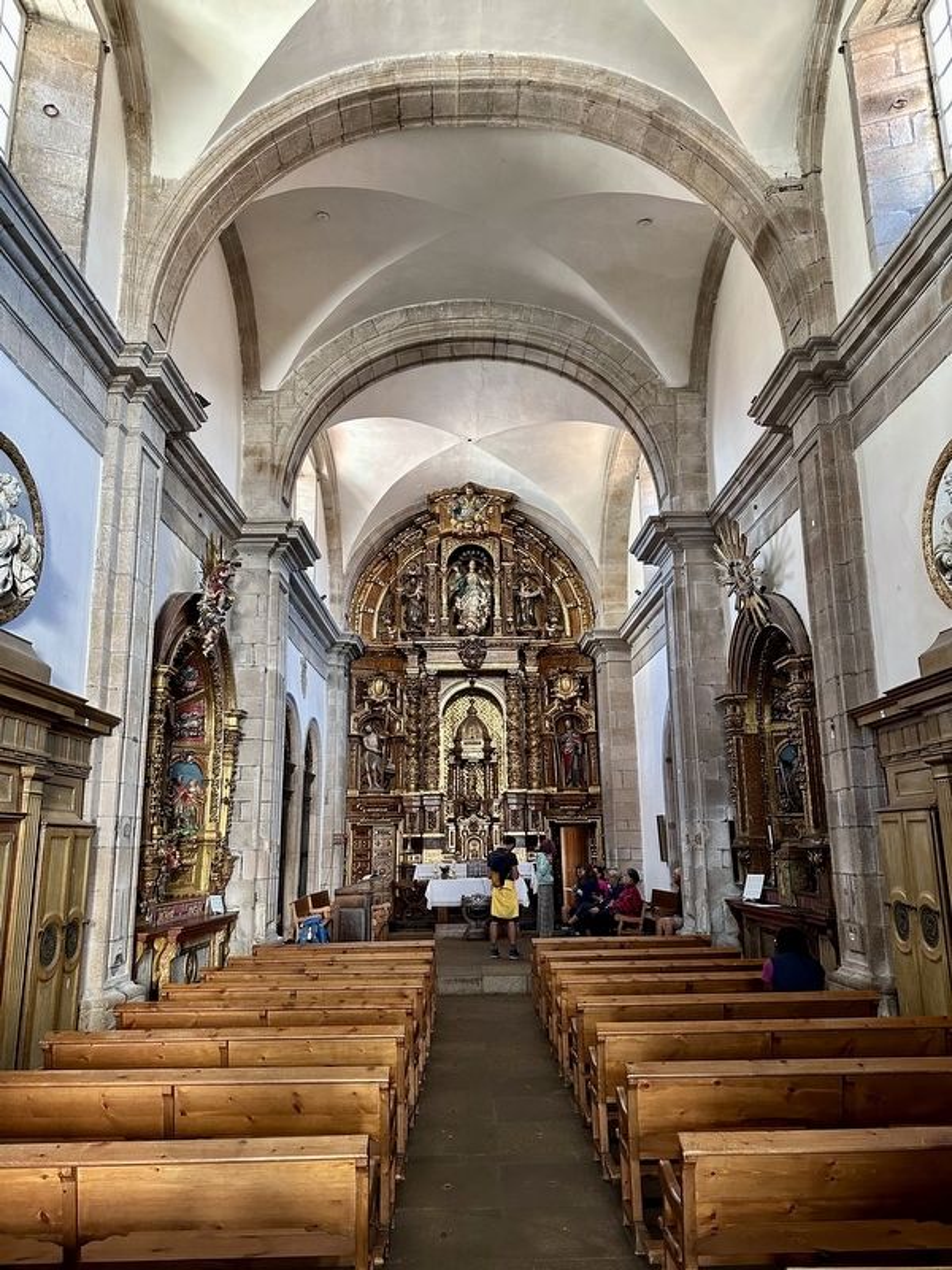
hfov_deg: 56.8
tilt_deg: +14.1
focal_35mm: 24
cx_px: 476
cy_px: 635
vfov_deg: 71.6
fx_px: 880
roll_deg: +0.3
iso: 400
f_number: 1.78
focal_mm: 6.86
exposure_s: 1/60
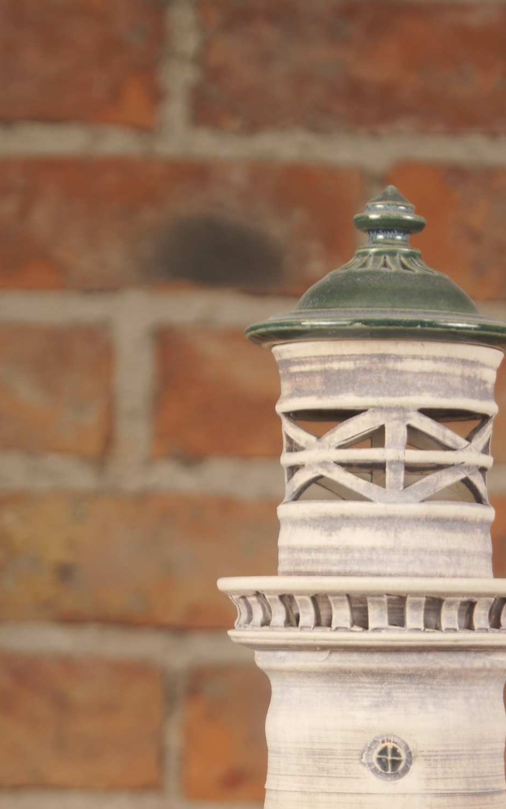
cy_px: 658
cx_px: 375
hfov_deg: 9.3
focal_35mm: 141
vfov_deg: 14.7
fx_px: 3108
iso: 100
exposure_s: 1/160
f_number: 5.6
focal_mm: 55
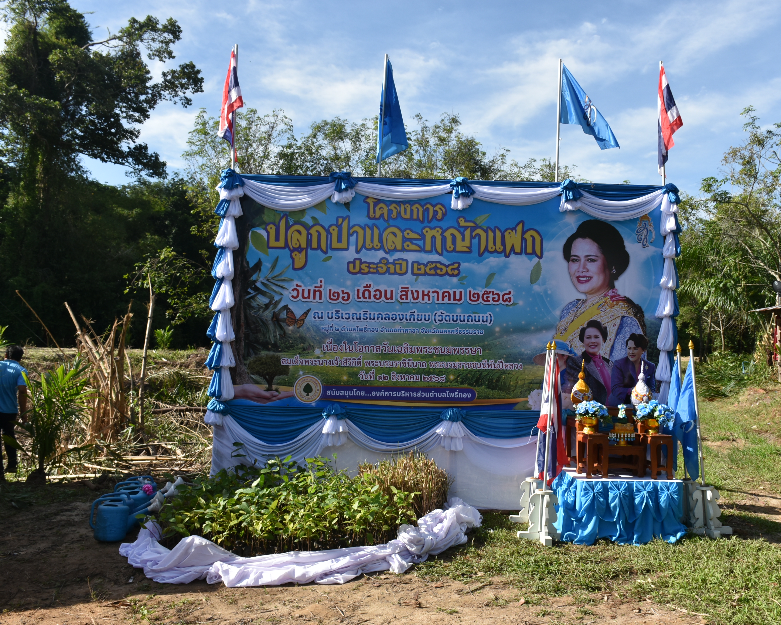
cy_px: 312
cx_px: 458
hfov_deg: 56.9
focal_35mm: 31
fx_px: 717
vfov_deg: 47.1
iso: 200
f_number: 9
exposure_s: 1/320
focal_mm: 18
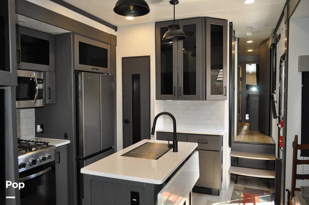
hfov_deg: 67.4
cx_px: 154
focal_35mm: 27
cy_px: 102
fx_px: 231
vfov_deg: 47.8
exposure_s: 1/60
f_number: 3.5
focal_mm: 18
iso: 800
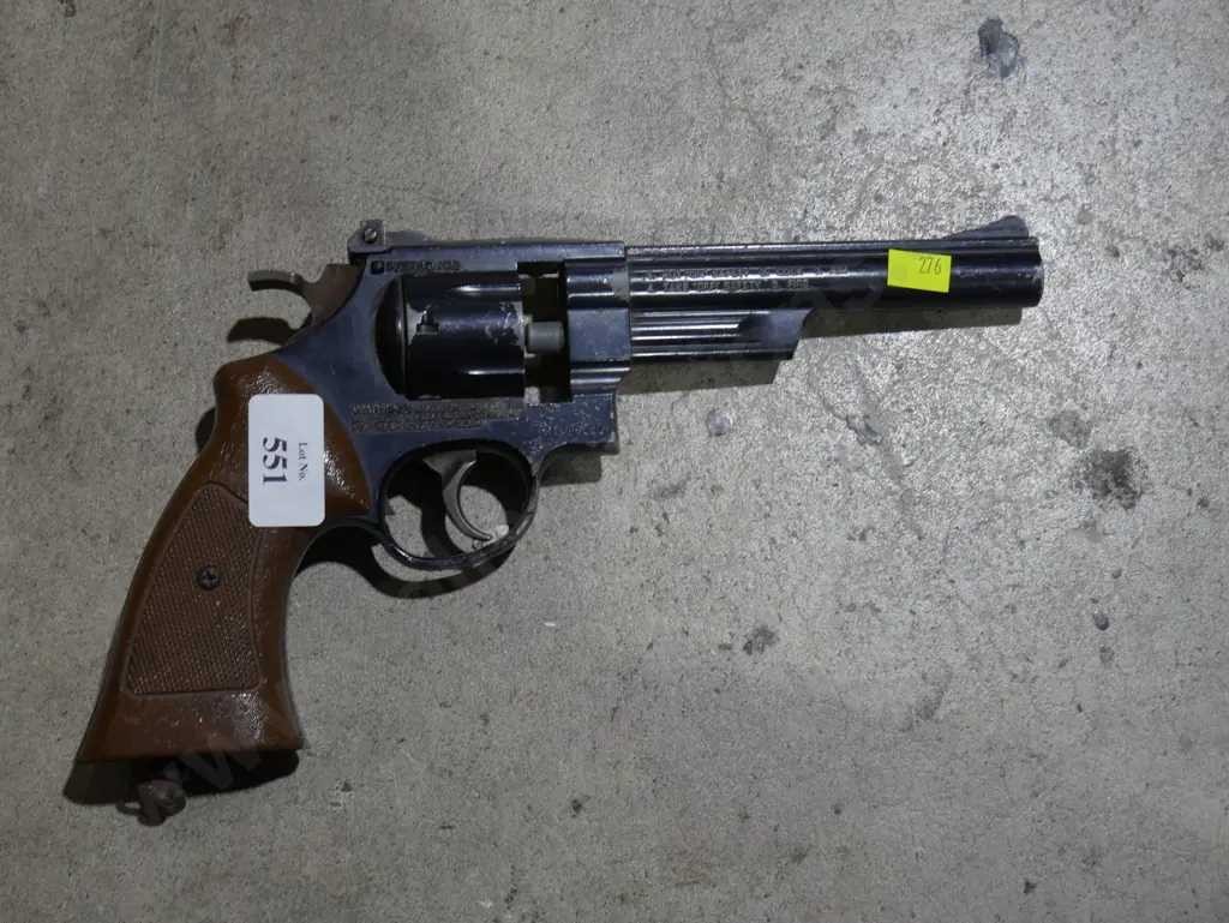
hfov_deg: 39.6
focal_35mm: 48
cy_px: 462
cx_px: 614
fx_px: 1705
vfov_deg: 30.3
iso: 400
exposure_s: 1/60
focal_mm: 24
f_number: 5.6
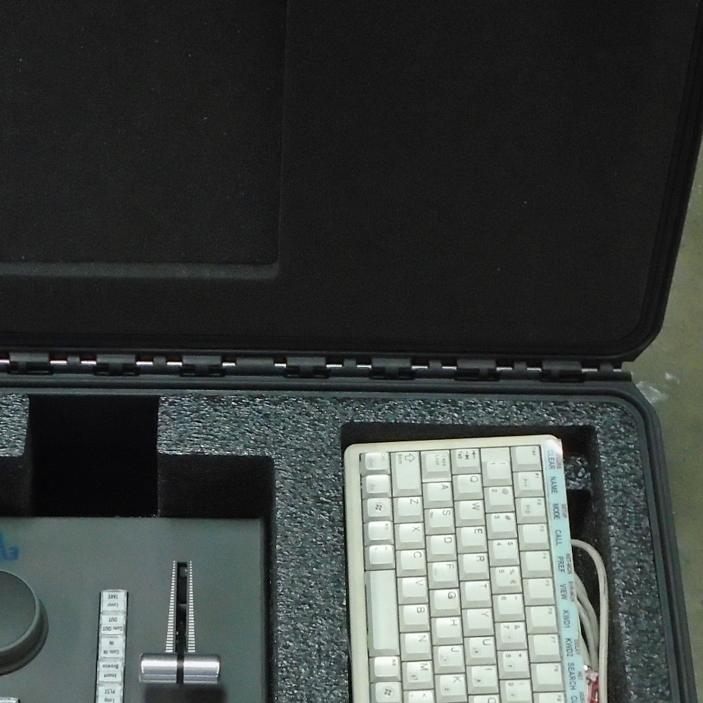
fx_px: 2045
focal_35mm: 89
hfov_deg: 19.5
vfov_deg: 19.5
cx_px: 300
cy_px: 424
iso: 400
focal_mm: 6.4
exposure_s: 1/30
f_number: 3.8
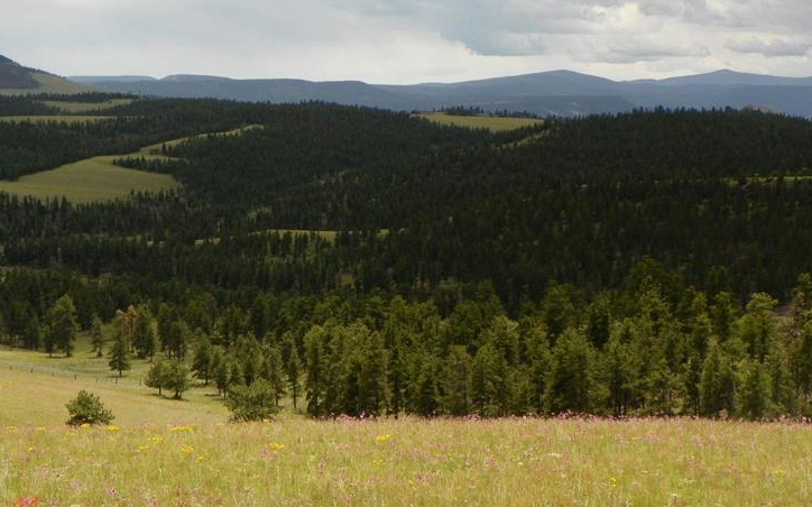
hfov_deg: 28.5
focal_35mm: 72
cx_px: 320
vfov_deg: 18.1
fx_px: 1593
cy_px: 273
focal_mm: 8.5
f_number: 4.5
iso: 64
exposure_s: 1/400
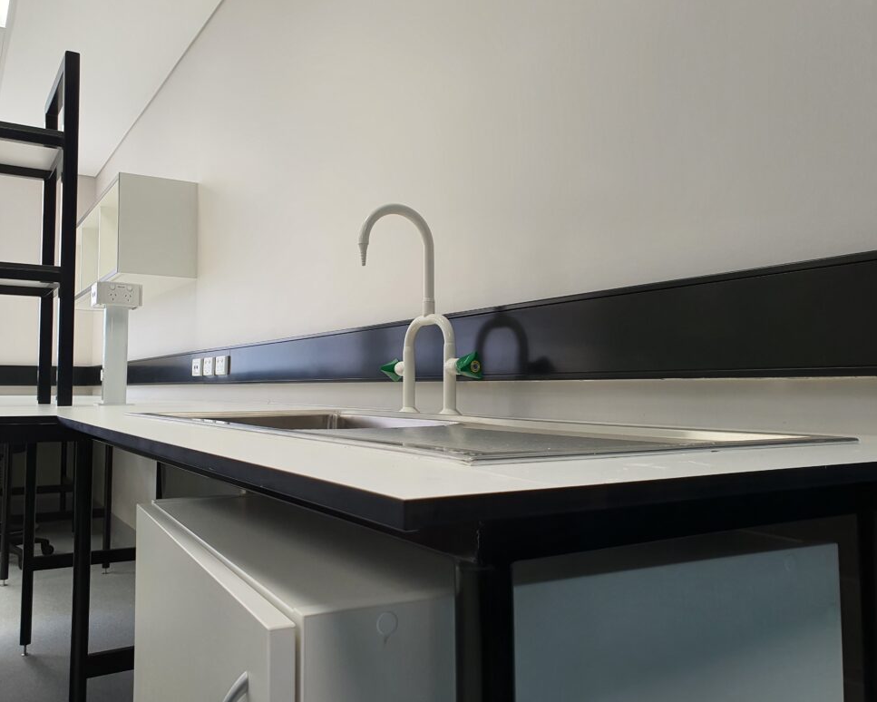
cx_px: 396
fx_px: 727
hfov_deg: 62.1
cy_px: 346
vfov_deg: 51.5
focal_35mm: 28
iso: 64
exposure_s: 1/100
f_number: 2.4
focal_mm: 4.3
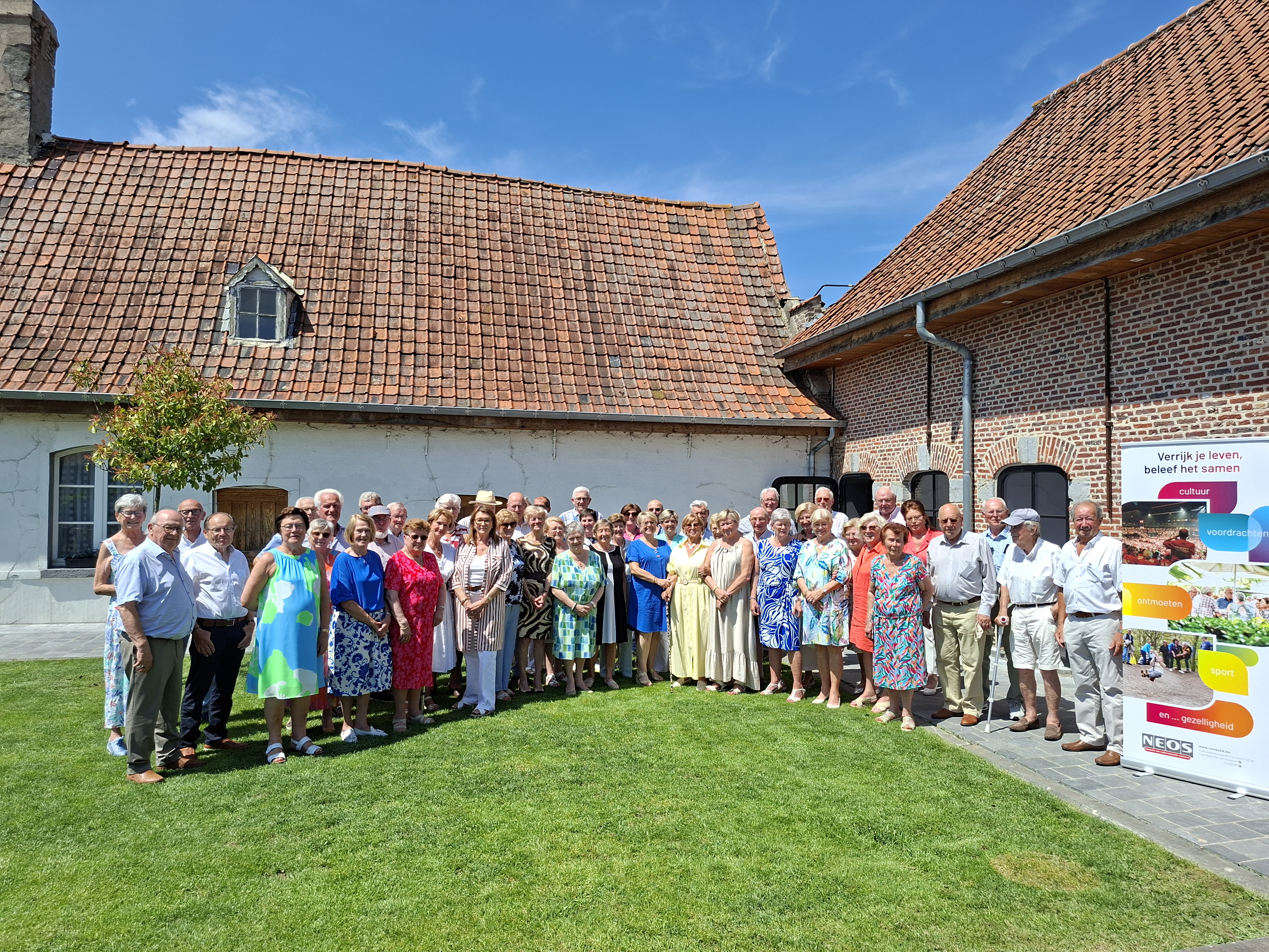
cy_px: 476
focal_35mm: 23
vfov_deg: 58.9
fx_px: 843
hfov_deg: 73.9
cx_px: 634
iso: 50
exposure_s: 1/1934
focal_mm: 5.54
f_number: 1.8
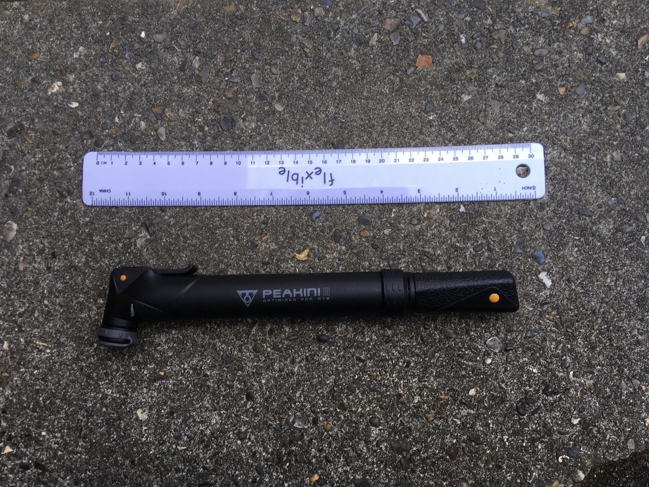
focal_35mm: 29
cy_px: 244
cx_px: 324
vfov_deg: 48.2
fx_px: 544
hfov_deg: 61.7
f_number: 2.2
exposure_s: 1/123
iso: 25
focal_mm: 4.15
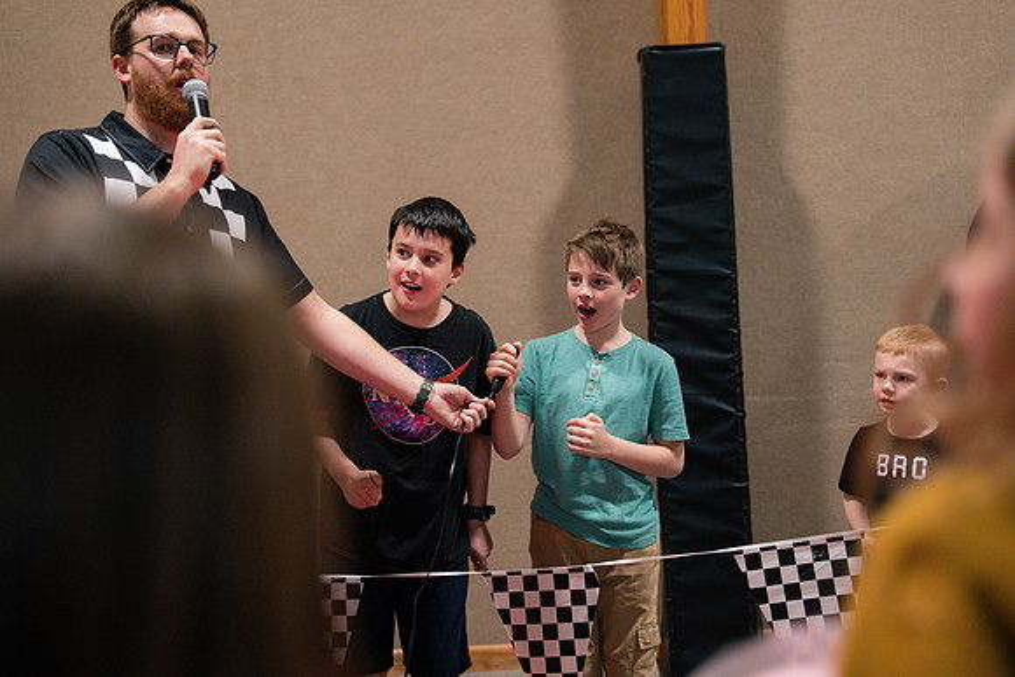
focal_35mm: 62
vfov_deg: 21.9
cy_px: 338
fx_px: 1748
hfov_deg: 32.4
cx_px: 508
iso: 2500
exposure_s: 1/320
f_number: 2.8
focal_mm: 62
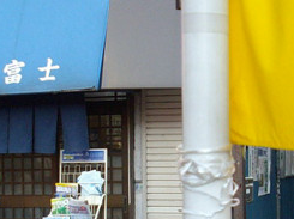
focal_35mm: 121
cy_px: 129
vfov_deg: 12.2
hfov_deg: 16.2
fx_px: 1026
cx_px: 216
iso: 129
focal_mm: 6.2
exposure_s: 1/125
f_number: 2.8
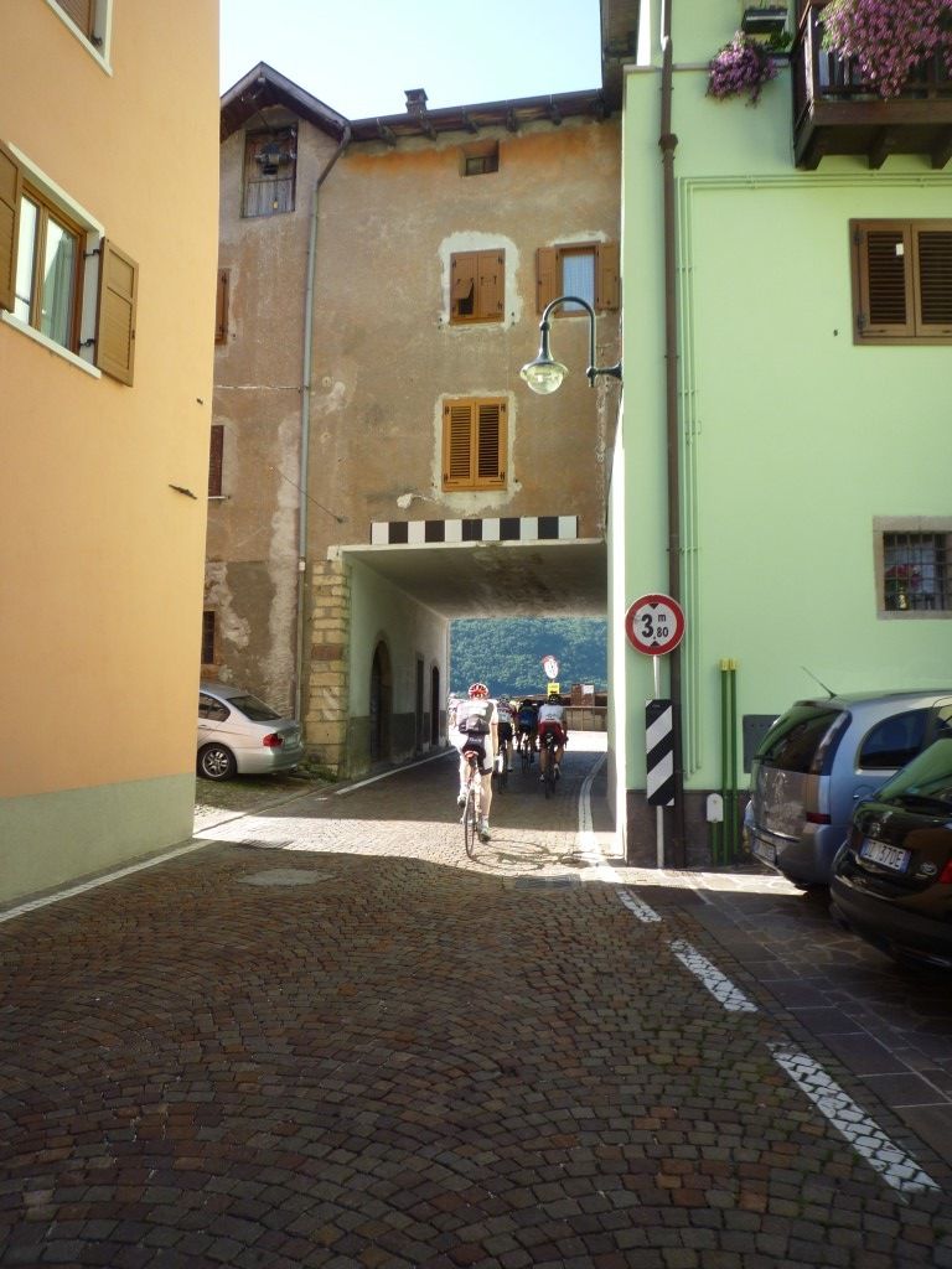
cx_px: 476
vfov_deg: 69.4
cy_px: 634
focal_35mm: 25
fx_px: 917
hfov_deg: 54.9
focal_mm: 4.4
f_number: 2.8
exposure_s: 1/250
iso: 80
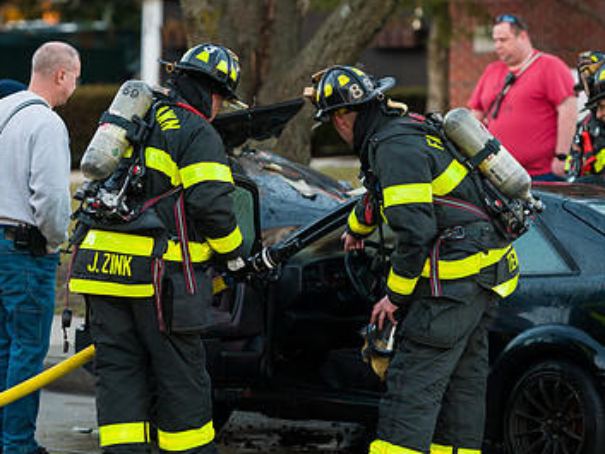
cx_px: 259
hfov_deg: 9.3
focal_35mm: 213
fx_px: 3724
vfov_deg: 7.0
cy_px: 242
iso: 640
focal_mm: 135
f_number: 3.2
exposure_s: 1/250
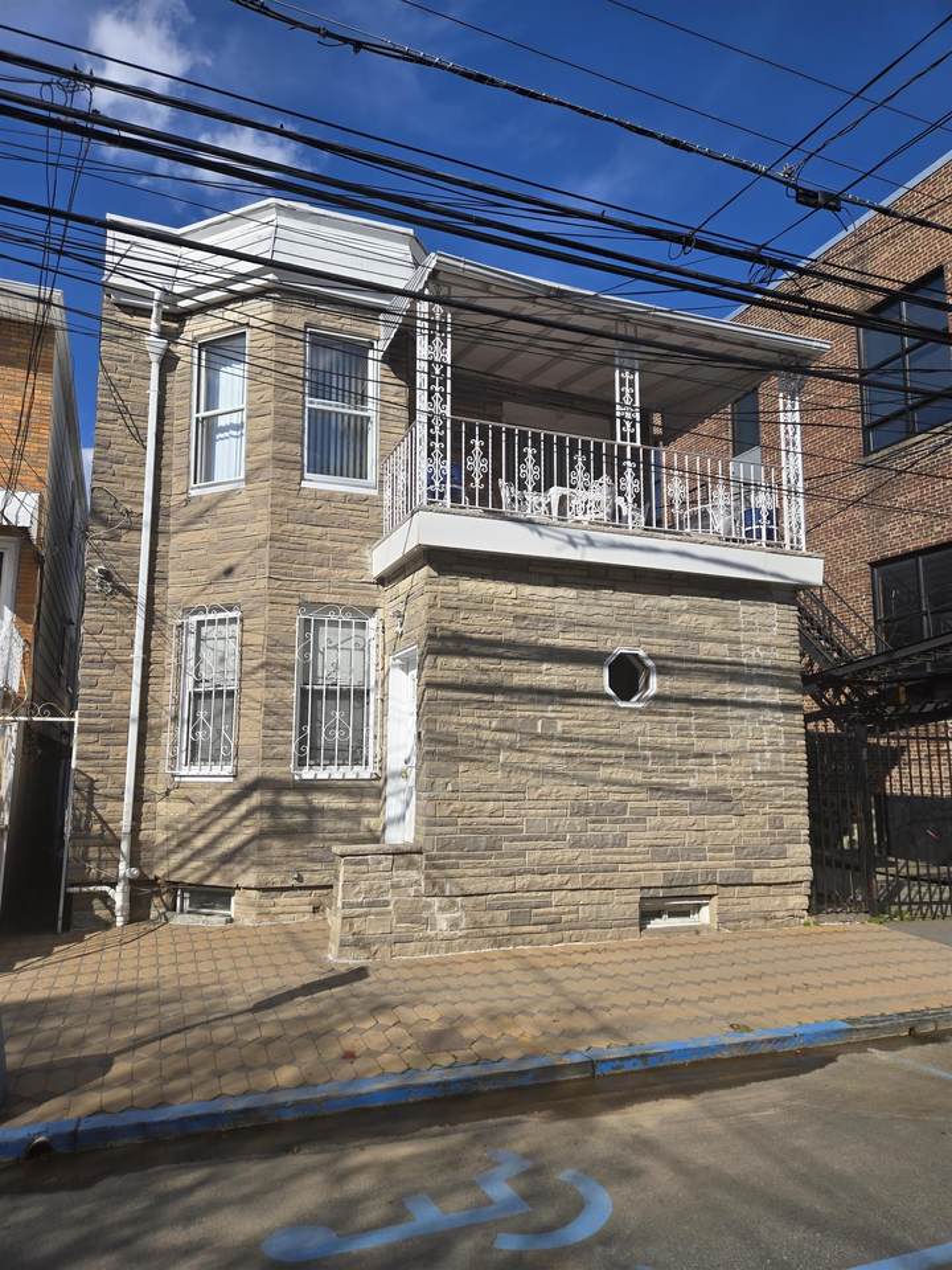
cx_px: 476
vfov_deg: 73.9
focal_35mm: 23
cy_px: 635
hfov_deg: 58.9
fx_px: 843
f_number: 1.8
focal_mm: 5.4
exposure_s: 1/2544
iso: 25
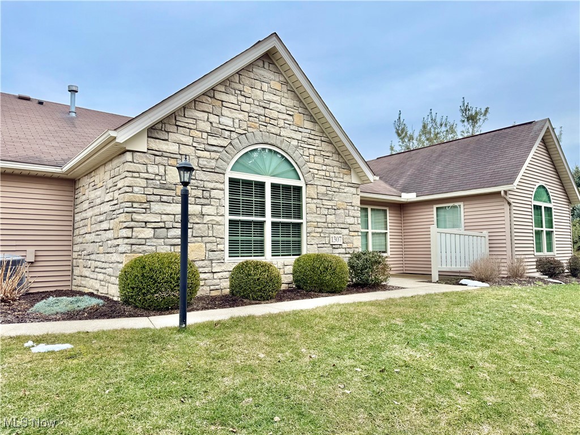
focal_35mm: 24
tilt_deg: +5.0
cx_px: 290
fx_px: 402
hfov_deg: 71.6
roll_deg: +0.5
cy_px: 218
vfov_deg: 56.8
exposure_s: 1/1522
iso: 80
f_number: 1.78
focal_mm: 6.76
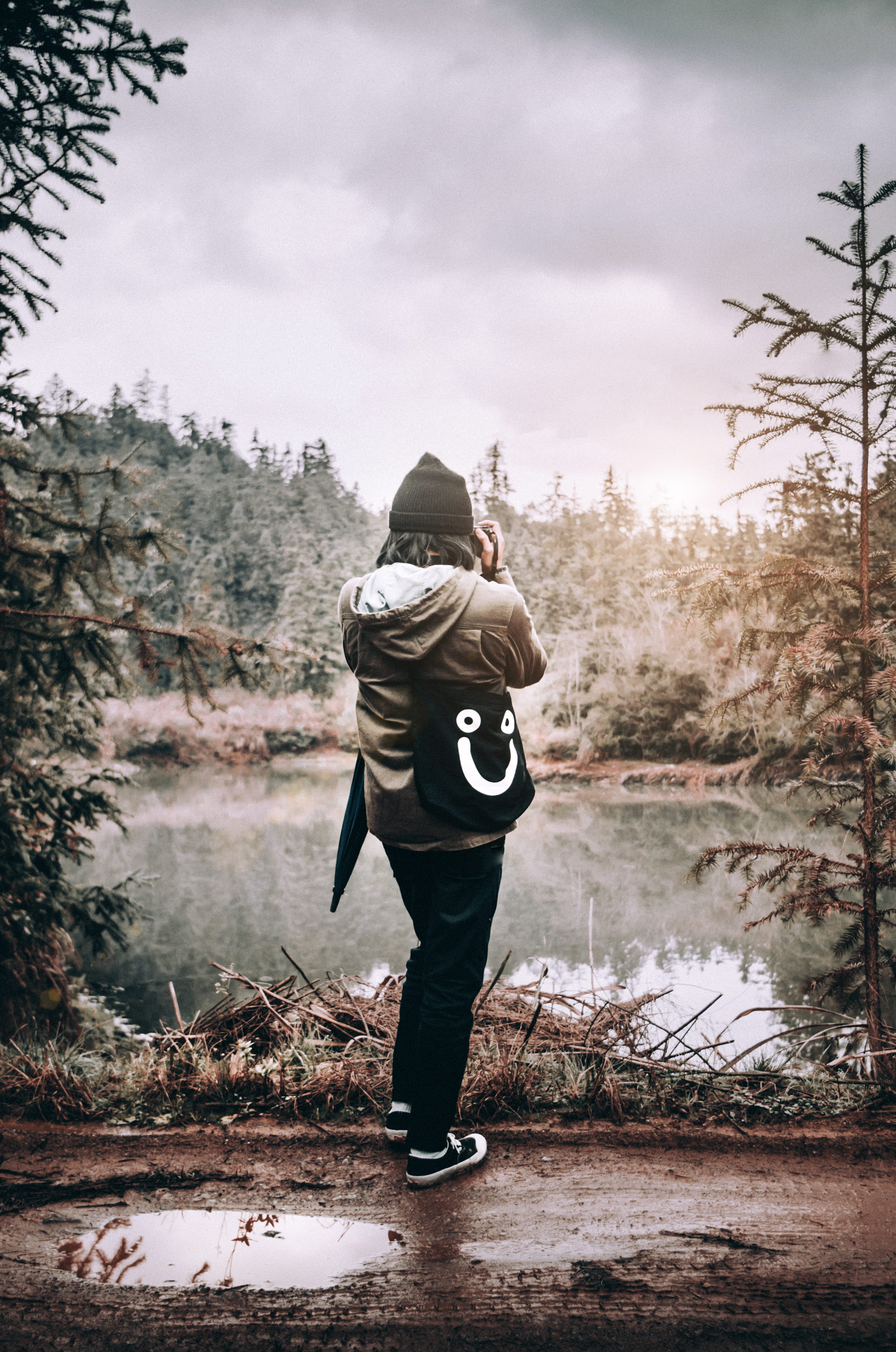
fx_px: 1950
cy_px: 676
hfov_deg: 25.9
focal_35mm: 52
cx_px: 448
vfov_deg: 38.3
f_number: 4.5
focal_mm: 35
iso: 400
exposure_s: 1/125
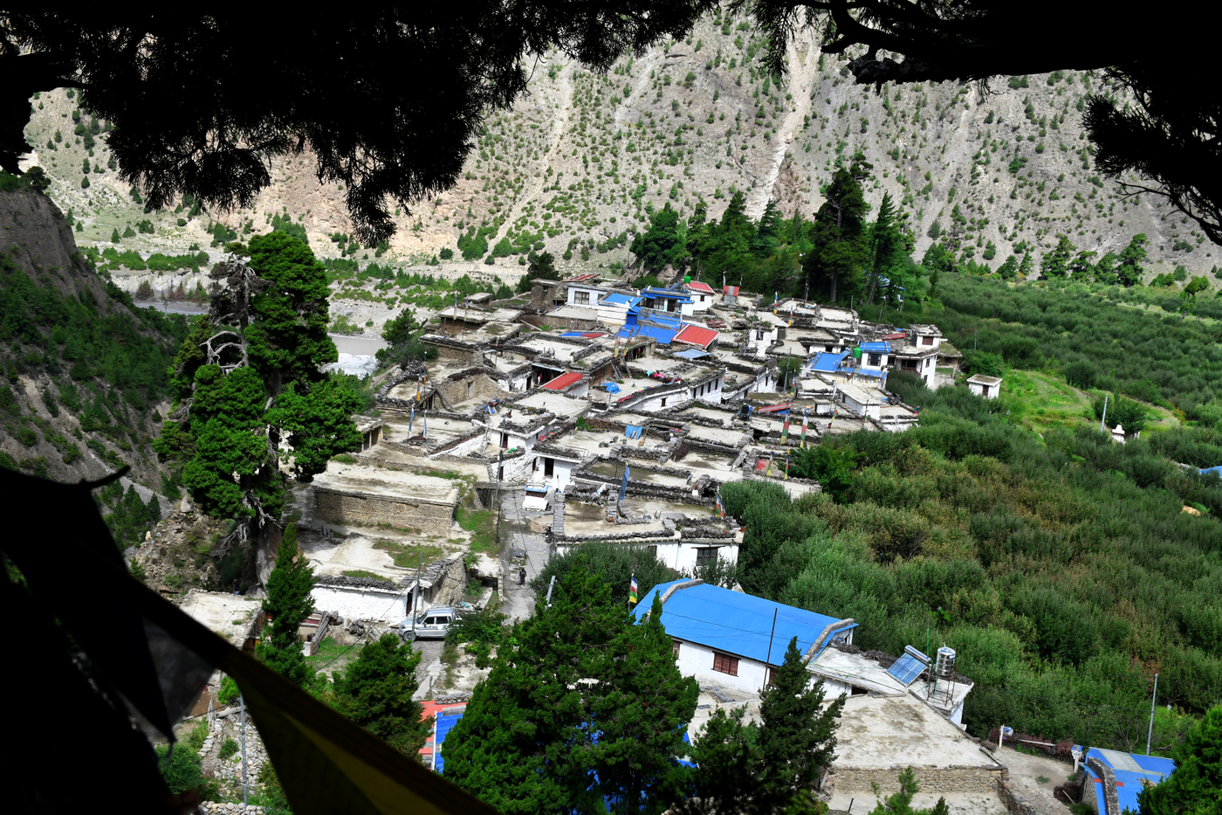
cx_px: 611
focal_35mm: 51
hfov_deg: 38.9
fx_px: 1731
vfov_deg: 26.5
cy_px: 408
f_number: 10
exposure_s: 1/400
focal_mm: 34
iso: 200
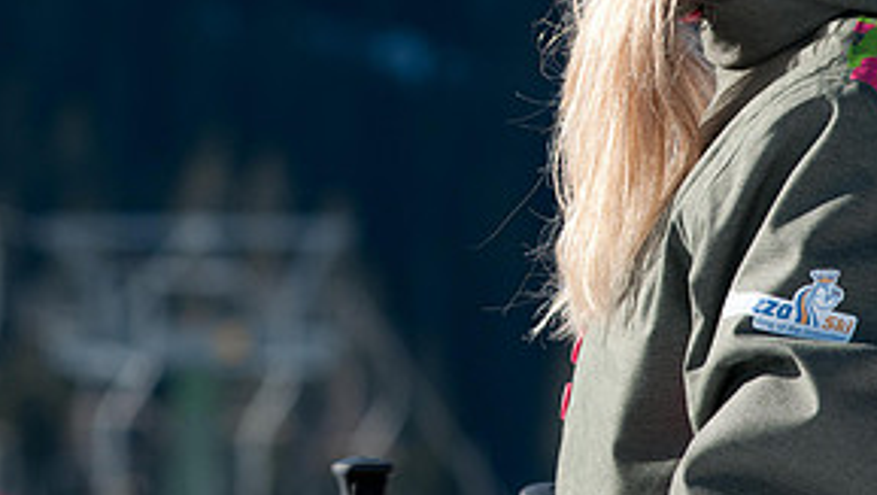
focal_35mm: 456
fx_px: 10611
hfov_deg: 4.7
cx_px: 361
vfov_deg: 2.7
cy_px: -29
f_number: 7.1
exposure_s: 1/200
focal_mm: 145
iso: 200
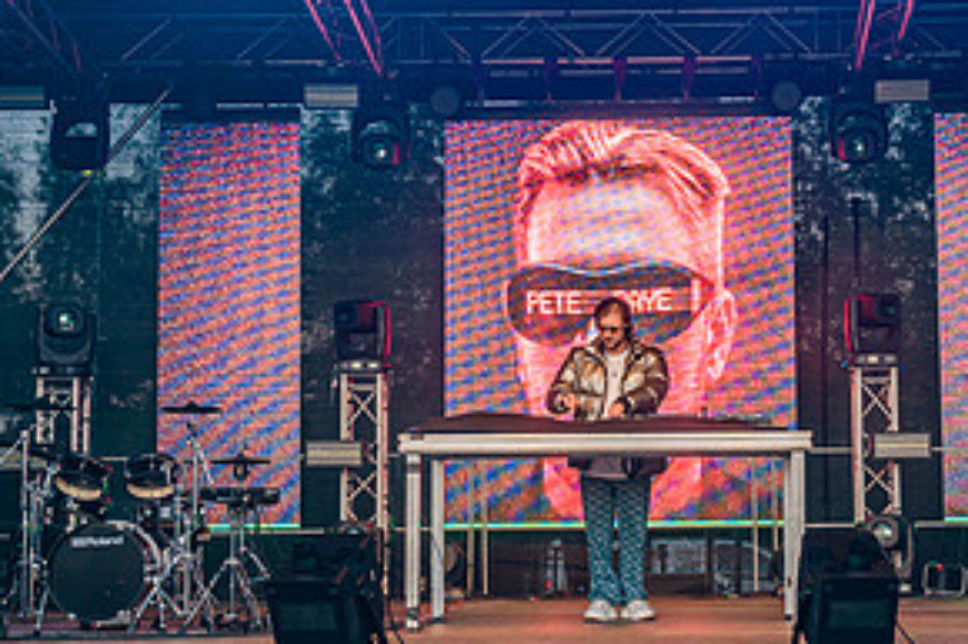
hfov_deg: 29.5
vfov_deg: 20.0
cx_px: 638
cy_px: 345
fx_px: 1827
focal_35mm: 68
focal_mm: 34
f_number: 3.2
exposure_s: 1/125
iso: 250
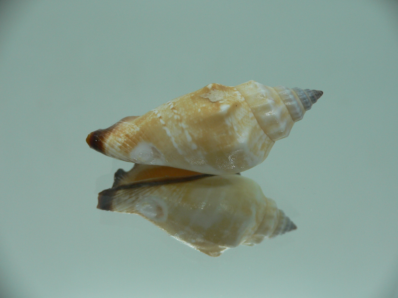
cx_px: 199
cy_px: 149
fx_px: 402
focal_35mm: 35
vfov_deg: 40.7
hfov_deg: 52.6
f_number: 2.8
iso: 80
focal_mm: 4.6
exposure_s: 1/60
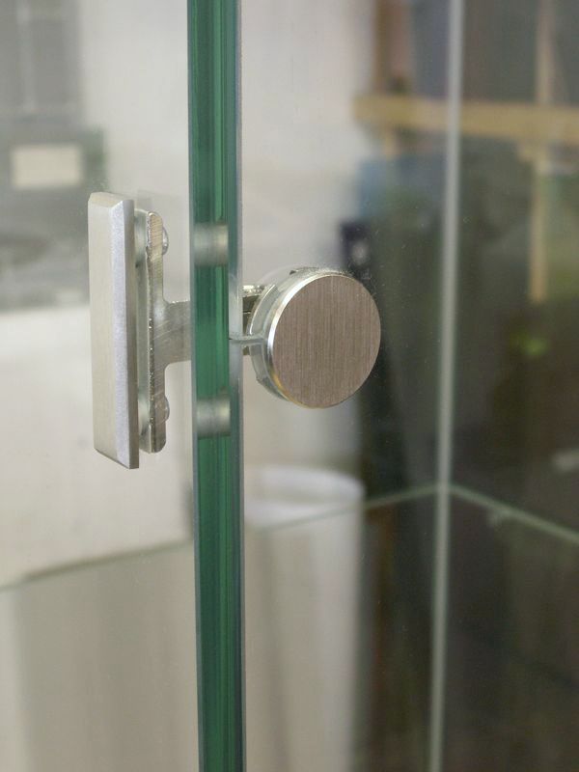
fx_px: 1383
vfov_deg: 31.2
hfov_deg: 23.7
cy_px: 386
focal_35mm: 62
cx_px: 290
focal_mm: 10.28
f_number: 3.2
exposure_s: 1/13
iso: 160
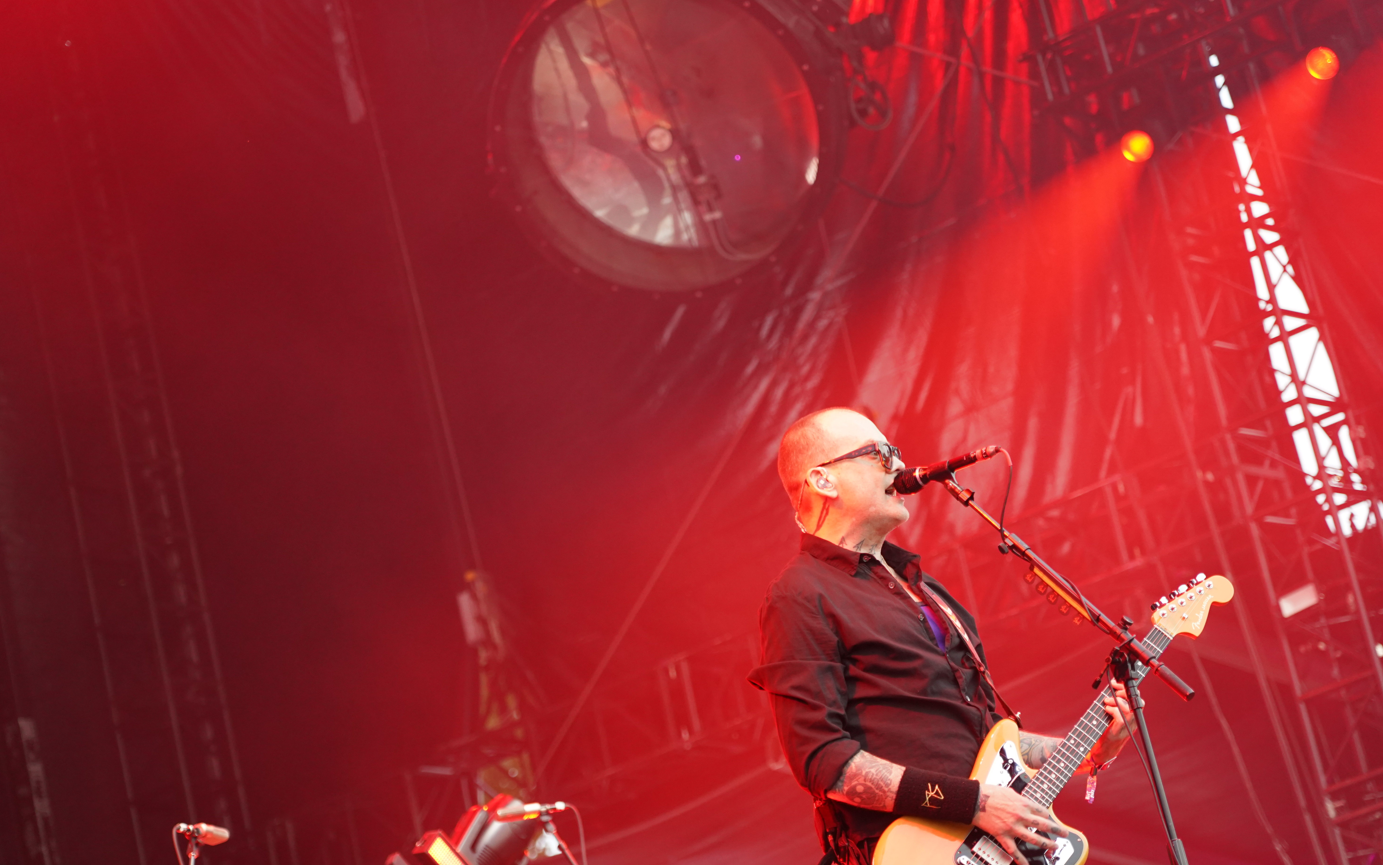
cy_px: 452
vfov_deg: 12.0
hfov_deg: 19.1
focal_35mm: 109
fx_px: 4108
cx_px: 694
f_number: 4
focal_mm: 105
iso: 2500
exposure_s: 1/160
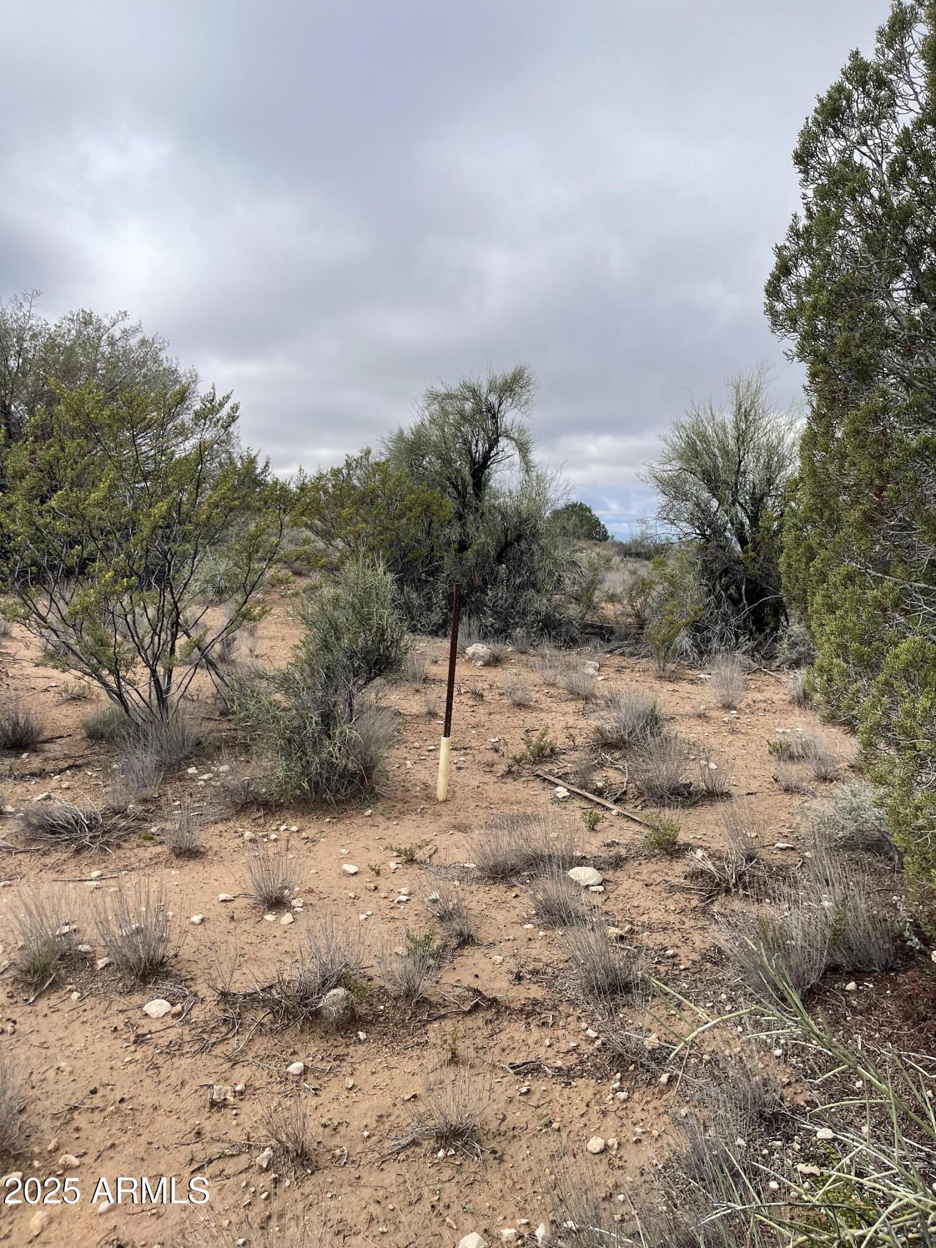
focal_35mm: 25
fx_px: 901
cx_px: 468
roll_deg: -1.9
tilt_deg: -5.4
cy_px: 624
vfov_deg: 69.4
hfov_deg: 54.9
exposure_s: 1/2717
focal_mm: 5.1
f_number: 1.6
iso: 32
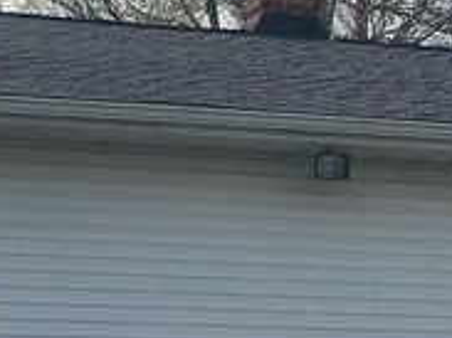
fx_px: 2114
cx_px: 207
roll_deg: +0.0
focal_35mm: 162
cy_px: 414
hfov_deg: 12.2
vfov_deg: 9.0
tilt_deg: +2.8
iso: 25
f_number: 2.2
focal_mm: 4.15
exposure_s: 1/1748
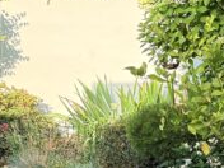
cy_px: 22
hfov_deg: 14.0
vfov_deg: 10.5
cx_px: 48
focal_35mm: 140
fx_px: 906
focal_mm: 6.76
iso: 100
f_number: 1.78
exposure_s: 1/1361
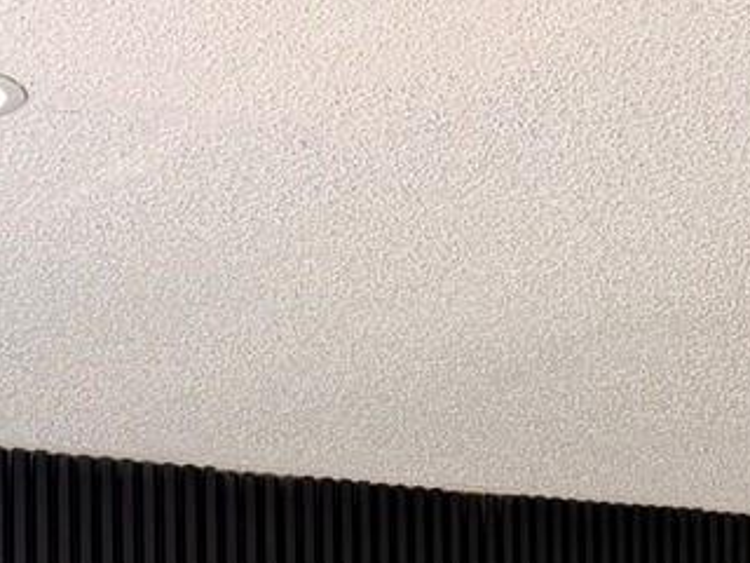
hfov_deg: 15.9
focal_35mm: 120
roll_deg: +0.4
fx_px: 2600
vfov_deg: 11.0
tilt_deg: -0.6
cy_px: 1217
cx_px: 858
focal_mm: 6.76
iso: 64
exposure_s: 1/149
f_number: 1.78
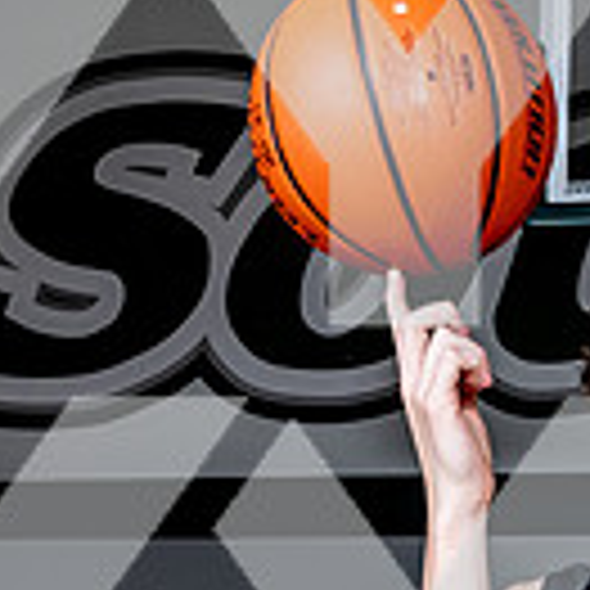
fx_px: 1735
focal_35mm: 90
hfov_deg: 18.7
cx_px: 608
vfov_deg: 18.6
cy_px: 637
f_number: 6.3
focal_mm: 24
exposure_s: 1/125
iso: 250
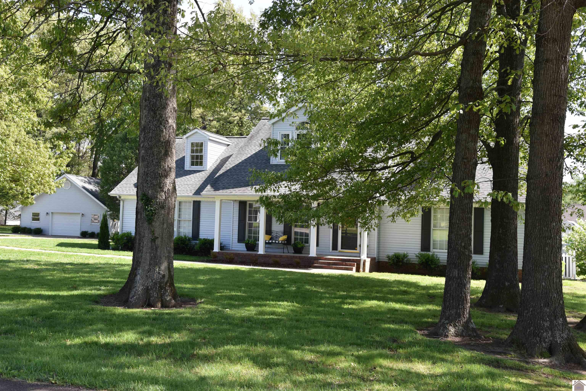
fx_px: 619
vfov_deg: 35.1
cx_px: 293
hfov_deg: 50.7
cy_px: 196
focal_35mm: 38
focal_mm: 38
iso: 400
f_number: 8
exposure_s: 1/250
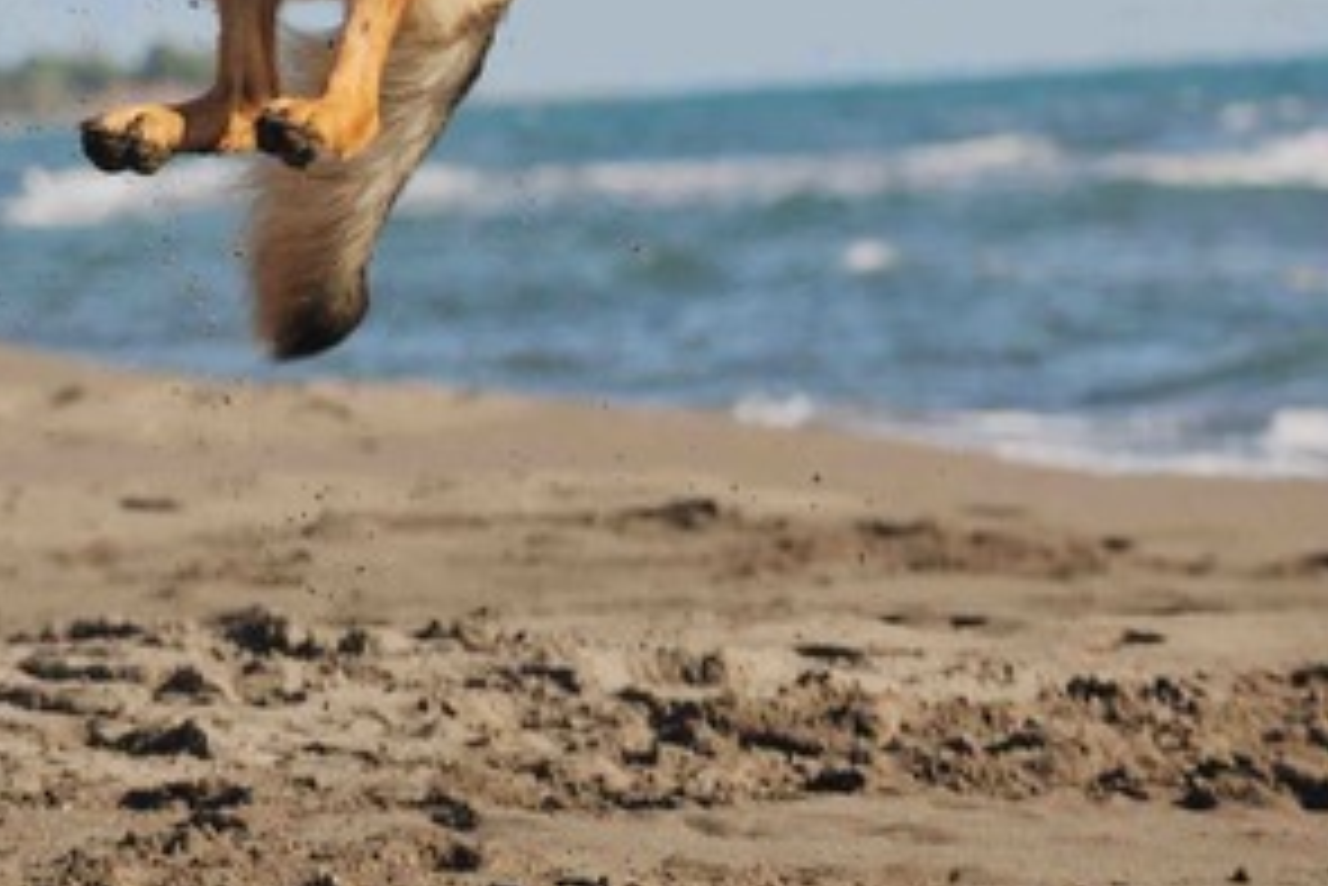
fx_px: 18748
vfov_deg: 2.7
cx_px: -1080
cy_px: -598
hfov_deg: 4.0
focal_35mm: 508
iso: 50
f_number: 5.6
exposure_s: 1/500
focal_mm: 125
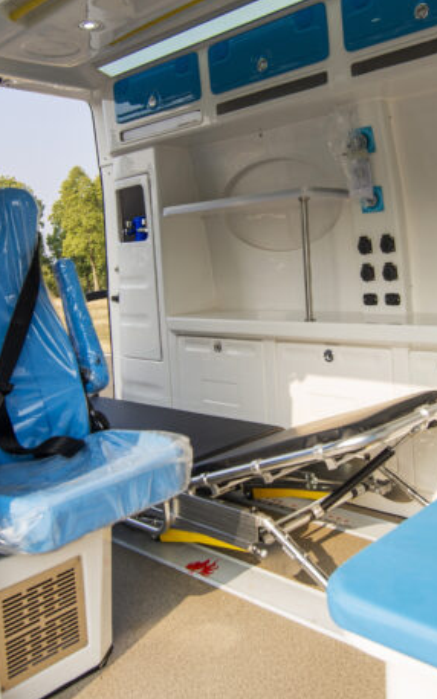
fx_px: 610
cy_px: 265
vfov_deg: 59.0
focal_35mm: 32
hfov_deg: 39.2
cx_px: 267
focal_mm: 16
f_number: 4
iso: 100
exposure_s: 1/500
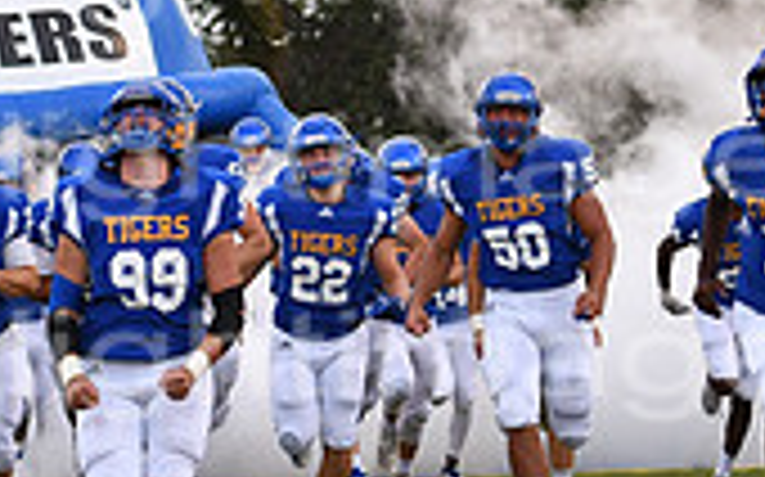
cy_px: 70
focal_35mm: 365
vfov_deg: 3.6
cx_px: 261
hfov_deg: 5.8
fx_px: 7605
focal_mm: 70
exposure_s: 1/1250
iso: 800
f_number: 3.2
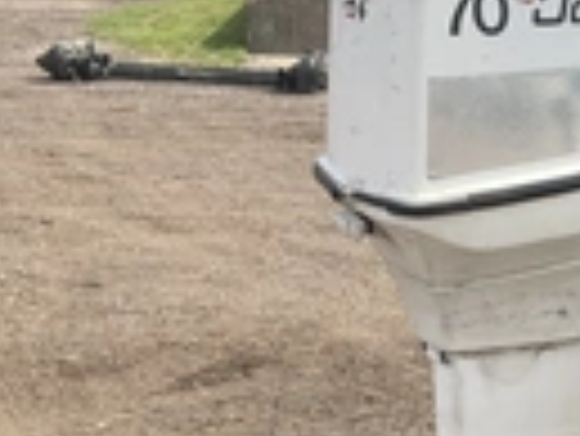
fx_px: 1509
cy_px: 391
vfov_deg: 16.2
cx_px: 607
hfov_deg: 20.9
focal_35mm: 90
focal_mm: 3
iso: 25
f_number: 1.8
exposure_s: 1/1377
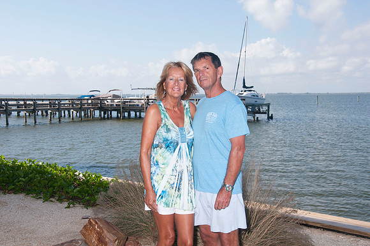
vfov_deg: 28.0
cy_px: 123
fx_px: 493
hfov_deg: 41.2
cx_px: 185
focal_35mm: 48
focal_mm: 32
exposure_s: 1/250
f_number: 11
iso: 100
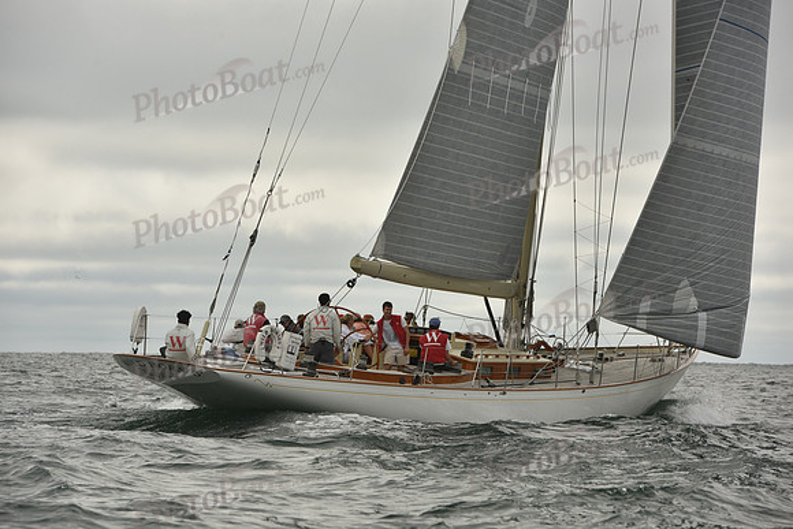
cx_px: 396
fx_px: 4406
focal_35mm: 200
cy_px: 264
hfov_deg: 10.3
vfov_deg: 6.9
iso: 320
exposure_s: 1/800
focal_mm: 200
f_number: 10
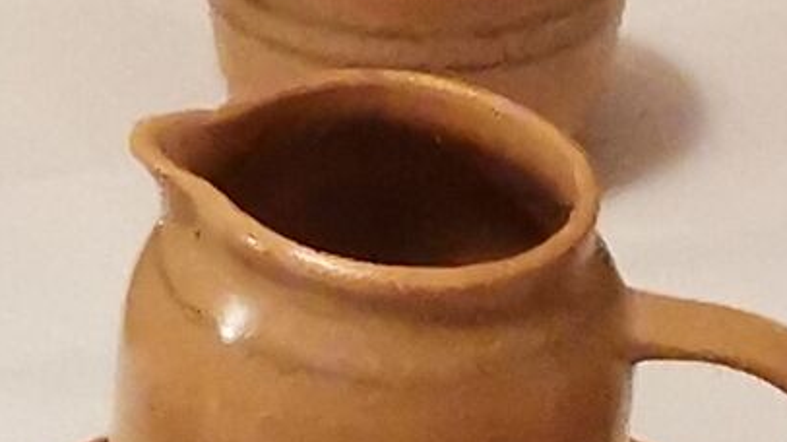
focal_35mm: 188
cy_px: -35
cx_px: 136
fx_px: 3922
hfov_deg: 11.4
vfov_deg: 6.4
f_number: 2.2
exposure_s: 1/20
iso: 640
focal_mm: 2.35
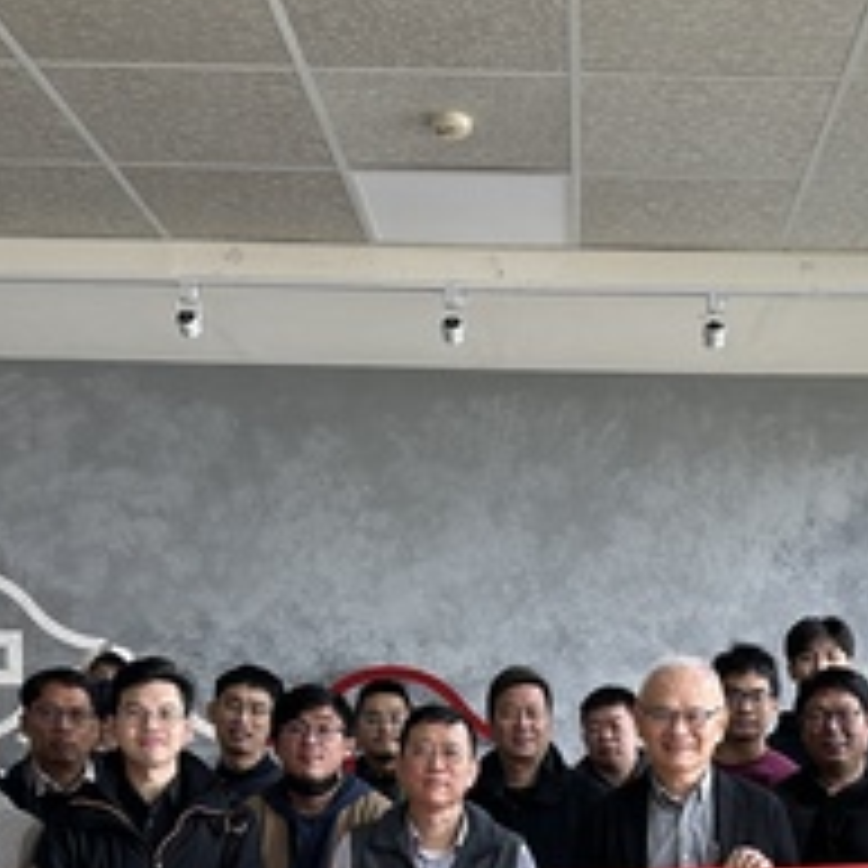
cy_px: 789
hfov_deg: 30.8
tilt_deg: -2.3
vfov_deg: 29.7
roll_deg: -0.4
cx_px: 607
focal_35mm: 55
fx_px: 1560
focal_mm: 6.86
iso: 200
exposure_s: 1/60
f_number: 1.78
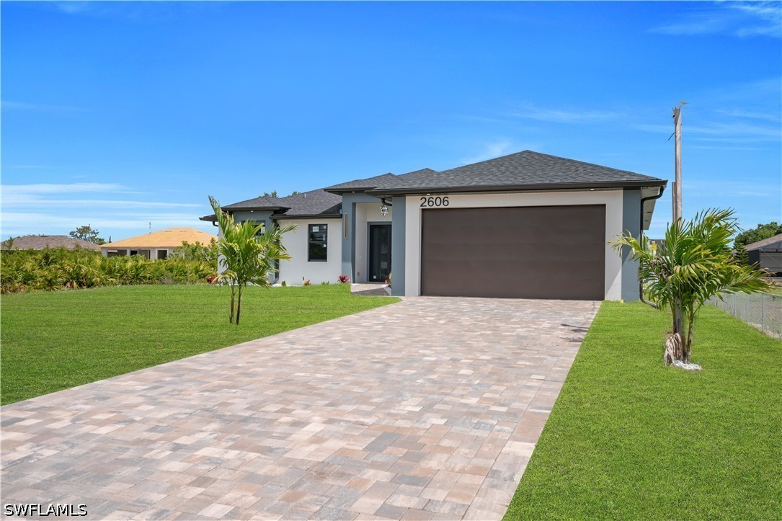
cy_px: 260
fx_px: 652
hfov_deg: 61.9
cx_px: 391
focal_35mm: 30
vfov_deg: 43.6
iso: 100
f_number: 8
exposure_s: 1/500
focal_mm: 20
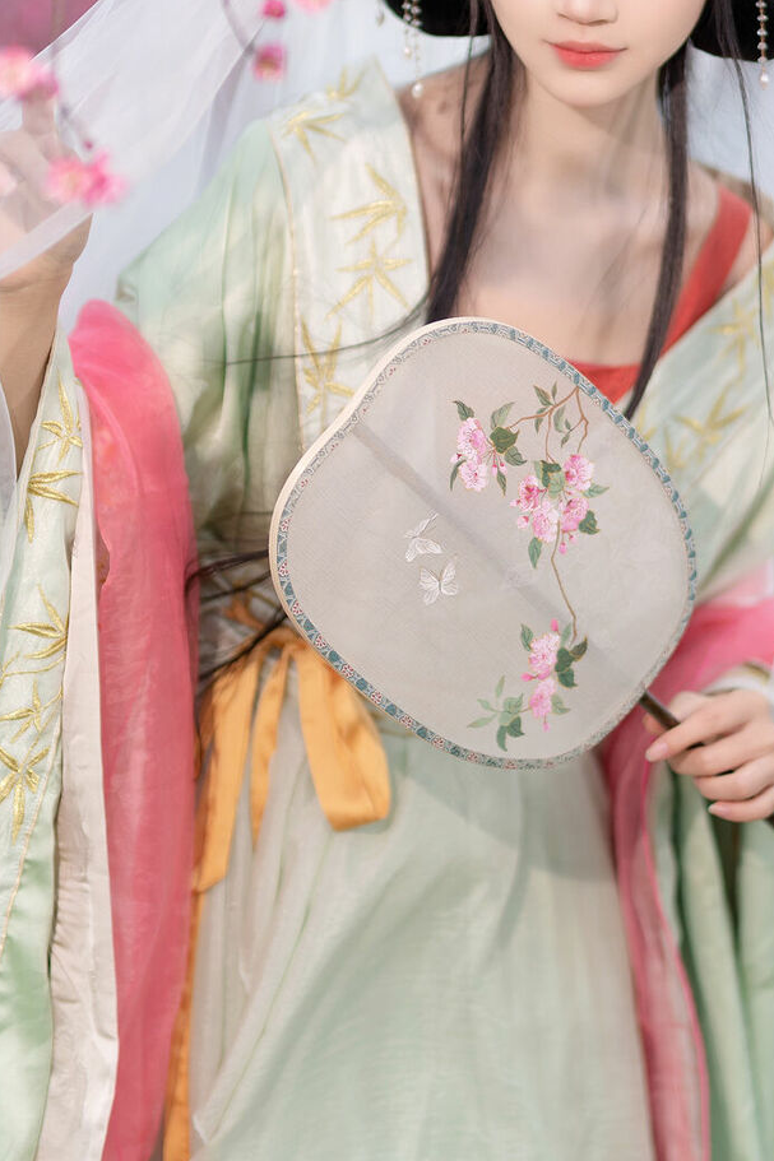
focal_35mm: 147
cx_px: 544
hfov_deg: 9.3
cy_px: 350
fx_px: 4742
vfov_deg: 13.9
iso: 100
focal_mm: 85
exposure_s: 1/500
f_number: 1.4
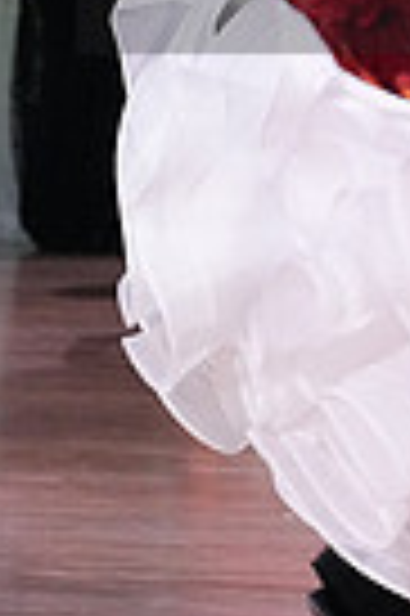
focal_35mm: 343
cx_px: 701
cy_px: -94
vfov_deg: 6.0
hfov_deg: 4.0
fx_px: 5874
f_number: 6.3
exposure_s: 1/320
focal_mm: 81
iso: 5000
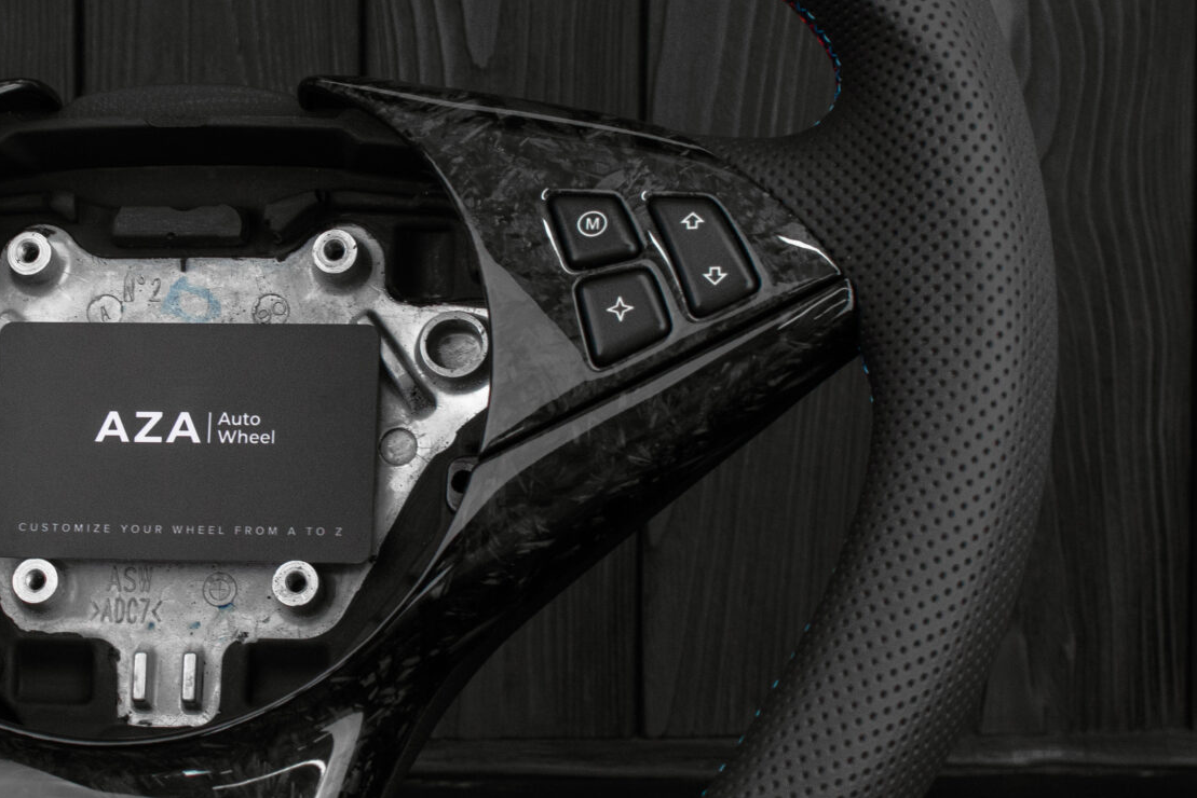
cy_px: 350
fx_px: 4029
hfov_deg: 16.7
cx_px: 135
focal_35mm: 121
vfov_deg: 11.3
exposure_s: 1/125
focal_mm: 35
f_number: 6.3
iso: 500
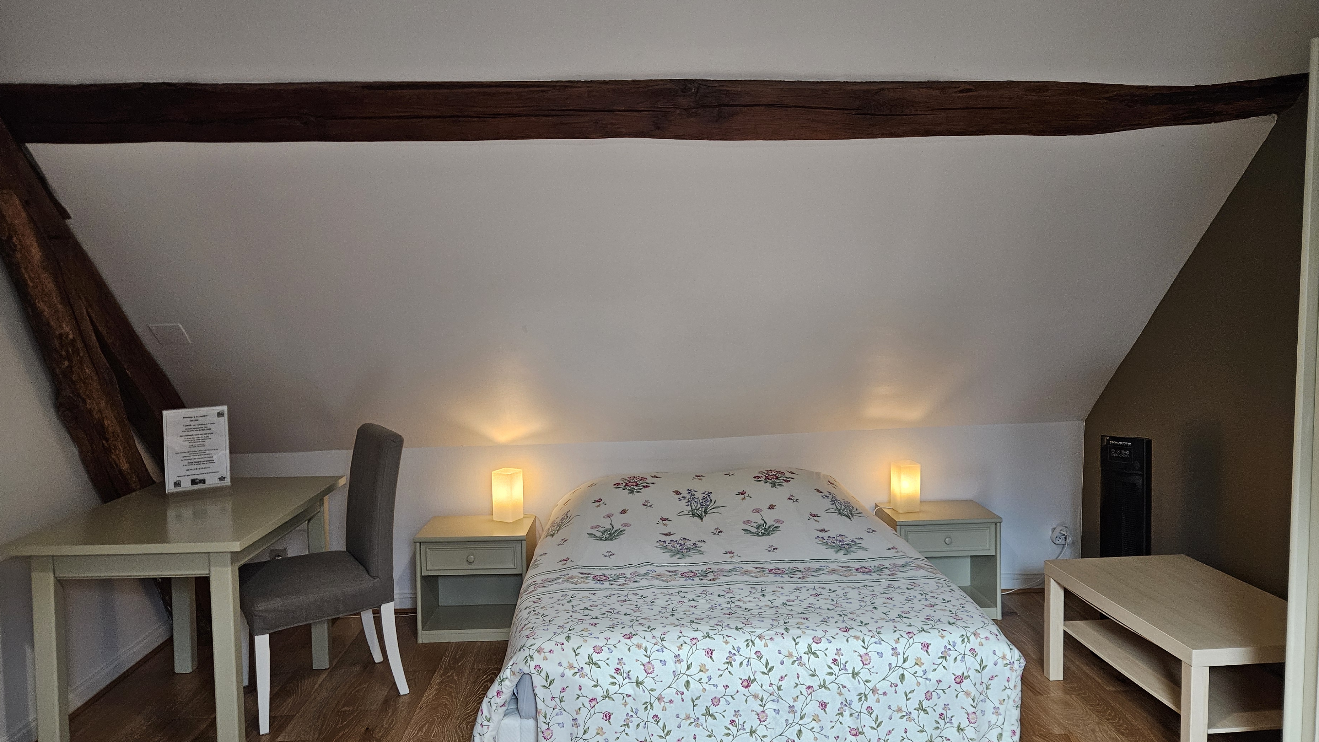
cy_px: 383
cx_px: 674
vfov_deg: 42.9
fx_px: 944
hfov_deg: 69.9
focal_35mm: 27
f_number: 1.8
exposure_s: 1/142
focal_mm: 5.4
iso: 400
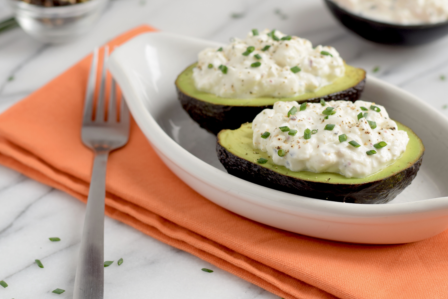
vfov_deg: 13.2
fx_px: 1294
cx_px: 286
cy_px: 148
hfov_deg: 19.6
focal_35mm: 104
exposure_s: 1/100
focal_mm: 50
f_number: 4.5
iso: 200
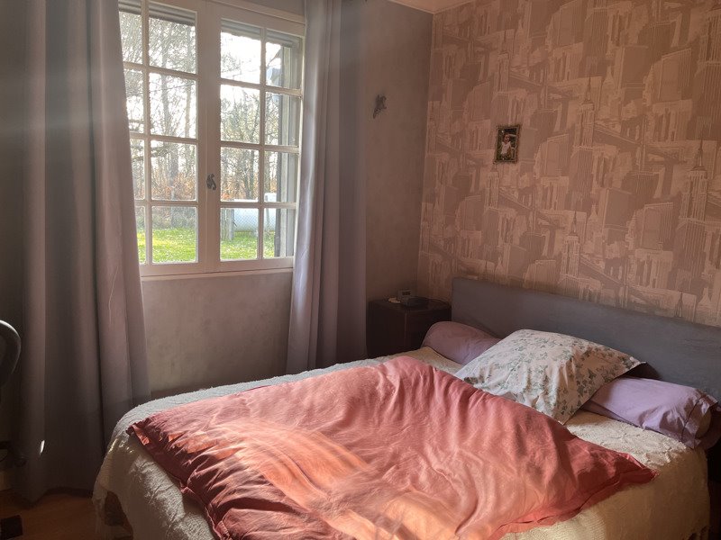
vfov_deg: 53.1
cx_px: 360
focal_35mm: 26
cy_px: 270
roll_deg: -2.3
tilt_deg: -8.3
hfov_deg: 67.3
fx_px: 542
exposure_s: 1/100
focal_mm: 5.1
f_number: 1.6
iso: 100
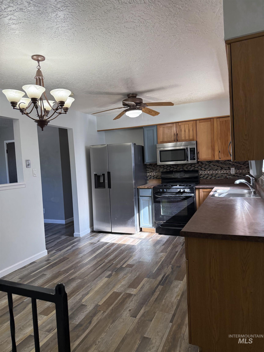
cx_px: 132
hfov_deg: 56.8
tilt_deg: -3.3
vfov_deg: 71.6
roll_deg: +2.9
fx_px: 244
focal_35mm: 24
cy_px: 176
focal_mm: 6.76
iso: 160
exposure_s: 1/224
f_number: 1.78
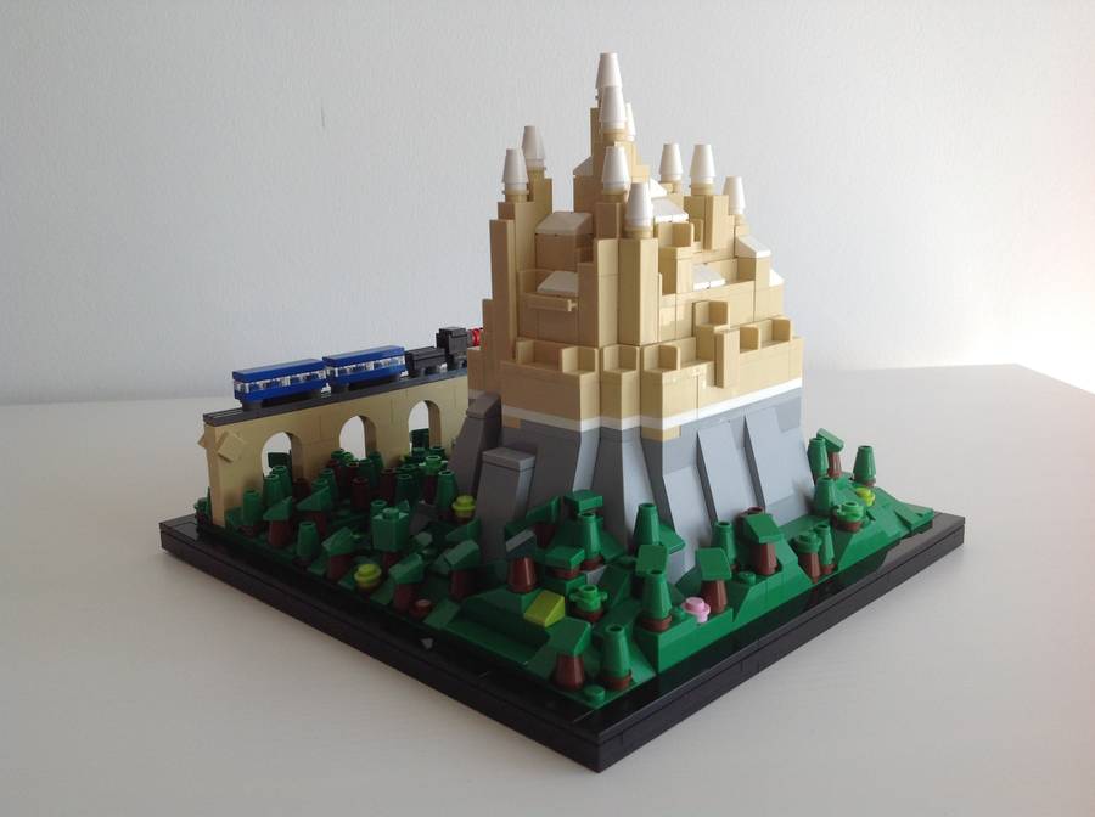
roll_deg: -0.6
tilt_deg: -14.4
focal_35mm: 35
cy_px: 408
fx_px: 1105
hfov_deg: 52.7
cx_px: 548
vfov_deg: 40.6
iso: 64
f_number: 2.4
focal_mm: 4.28
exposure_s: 1/120
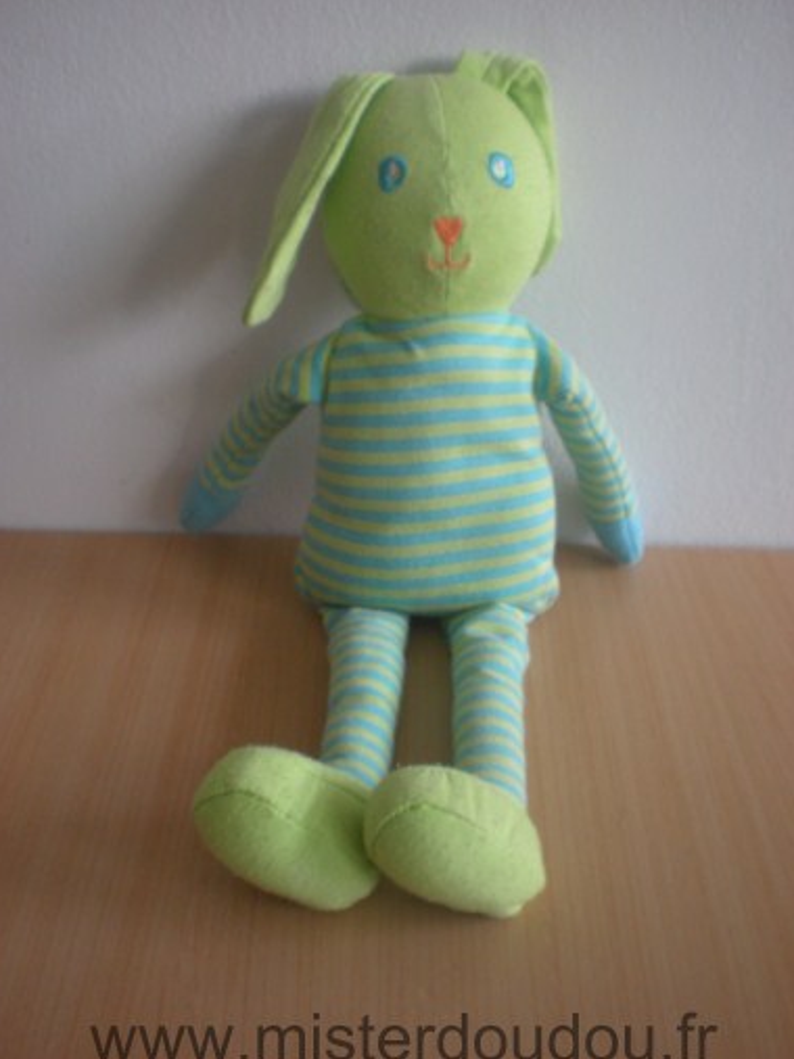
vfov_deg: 47.9
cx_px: 401
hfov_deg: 36.8
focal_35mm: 39
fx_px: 1193
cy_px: 537
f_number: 3.1
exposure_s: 1/25.6
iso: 200
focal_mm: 6.3
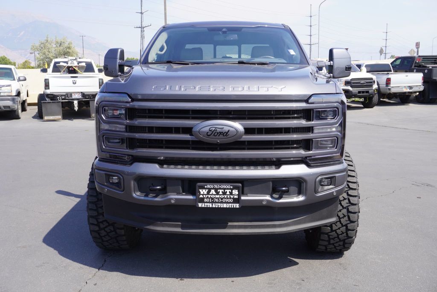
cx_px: 218
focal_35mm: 36
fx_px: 437
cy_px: 146
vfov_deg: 36.9
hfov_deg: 53.1
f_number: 8
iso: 100
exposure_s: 1/125
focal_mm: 24
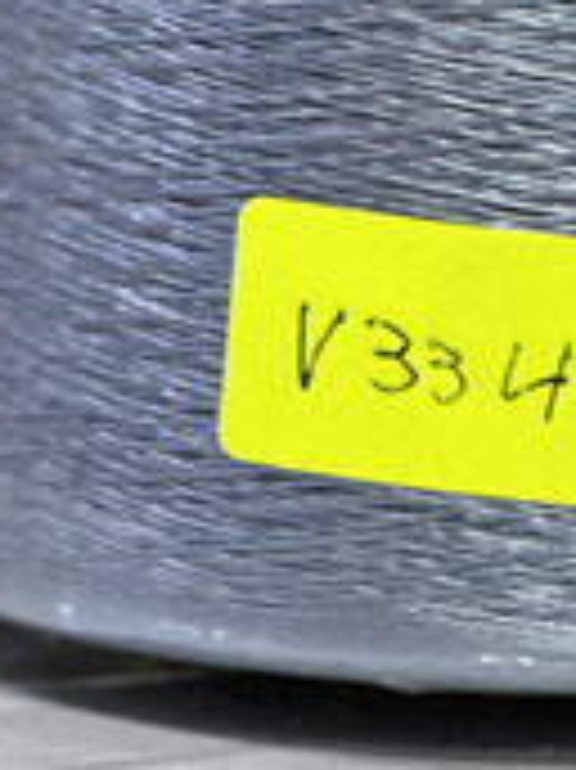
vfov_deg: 5.4
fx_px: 7997
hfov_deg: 4.1
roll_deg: -2.0
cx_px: 500
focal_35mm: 360
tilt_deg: -4.7
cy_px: -630
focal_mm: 9
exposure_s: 1/33
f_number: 2.8
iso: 160
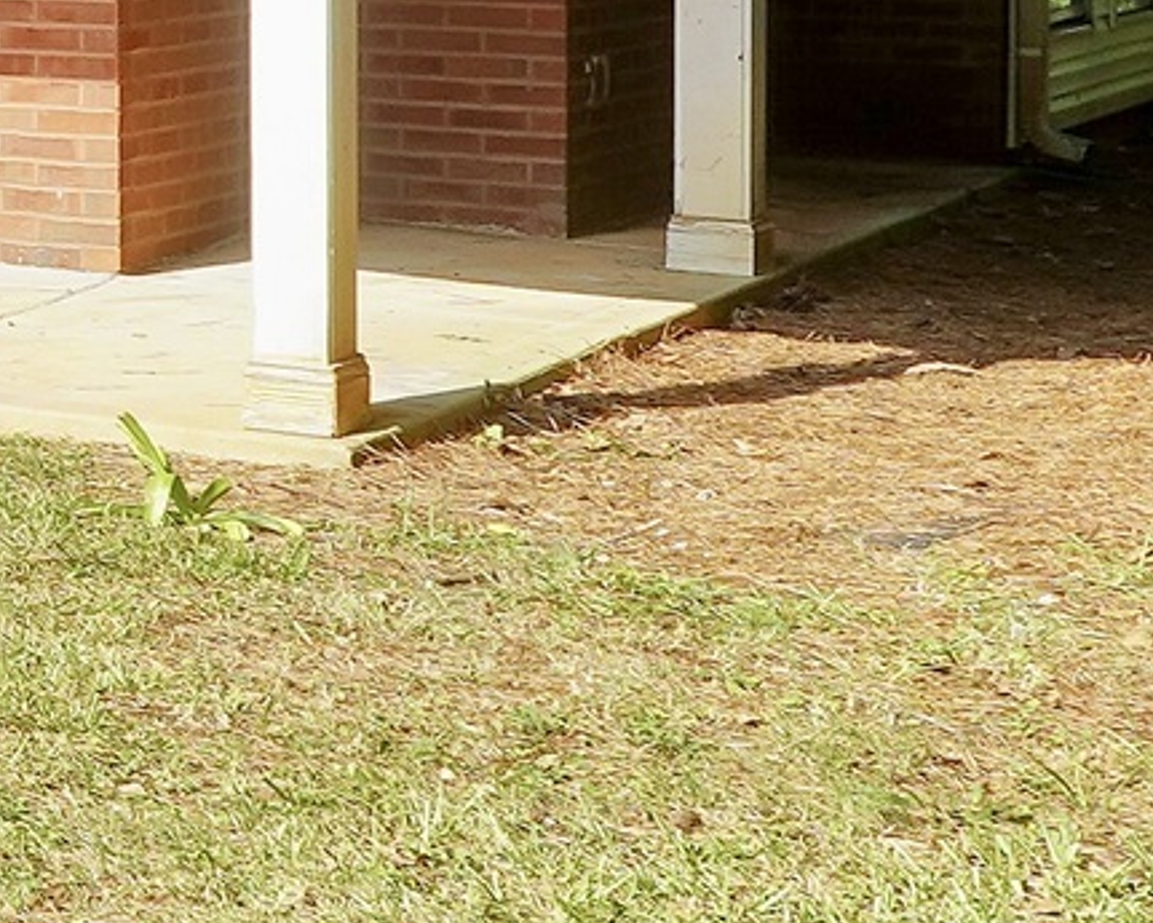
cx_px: -1236
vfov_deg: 13.6
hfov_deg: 14.2
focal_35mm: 110
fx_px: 3766
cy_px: -198
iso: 100
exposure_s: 1/125
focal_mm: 11
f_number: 8
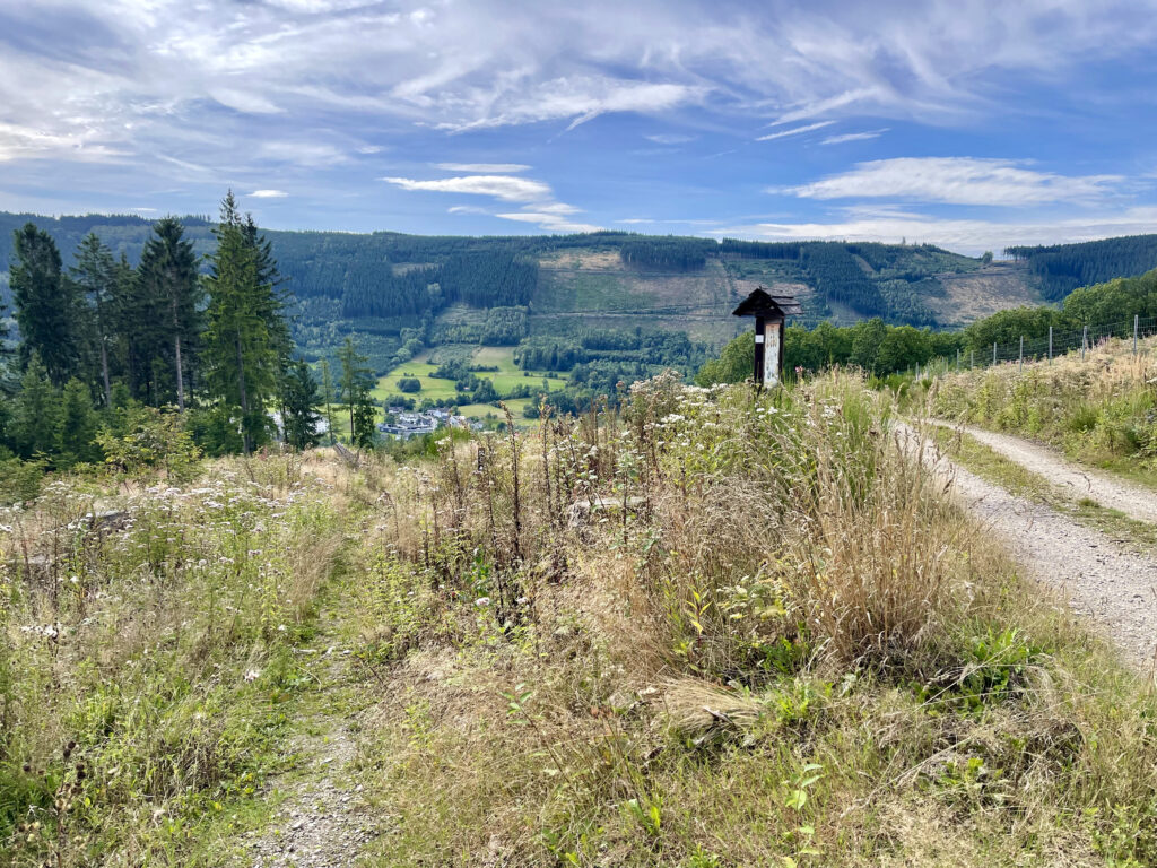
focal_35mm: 25
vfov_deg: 54.9
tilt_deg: -8.0
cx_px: 578
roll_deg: -0.9
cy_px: 434
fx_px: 836
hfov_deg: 69.4
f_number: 1.6
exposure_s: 1/2488
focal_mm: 5.1
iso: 32
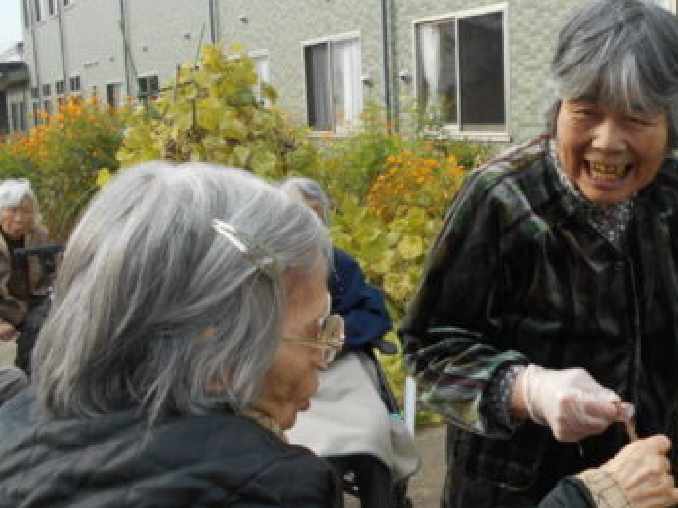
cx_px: 510
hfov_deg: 40.9
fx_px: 881
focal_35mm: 45
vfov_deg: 32.2
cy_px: 272
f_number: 3.2
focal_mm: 4.6
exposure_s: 1/200
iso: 80
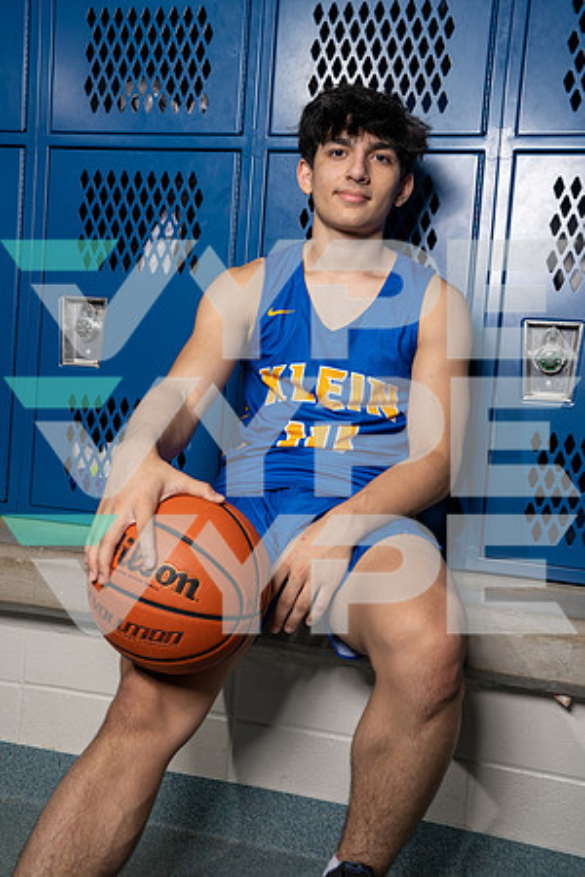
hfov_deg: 31.9
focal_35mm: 42
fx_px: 1024
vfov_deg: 46.4
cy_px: 438
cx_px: 292
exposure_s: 1/200
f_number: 5.6
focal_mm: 42
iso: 320
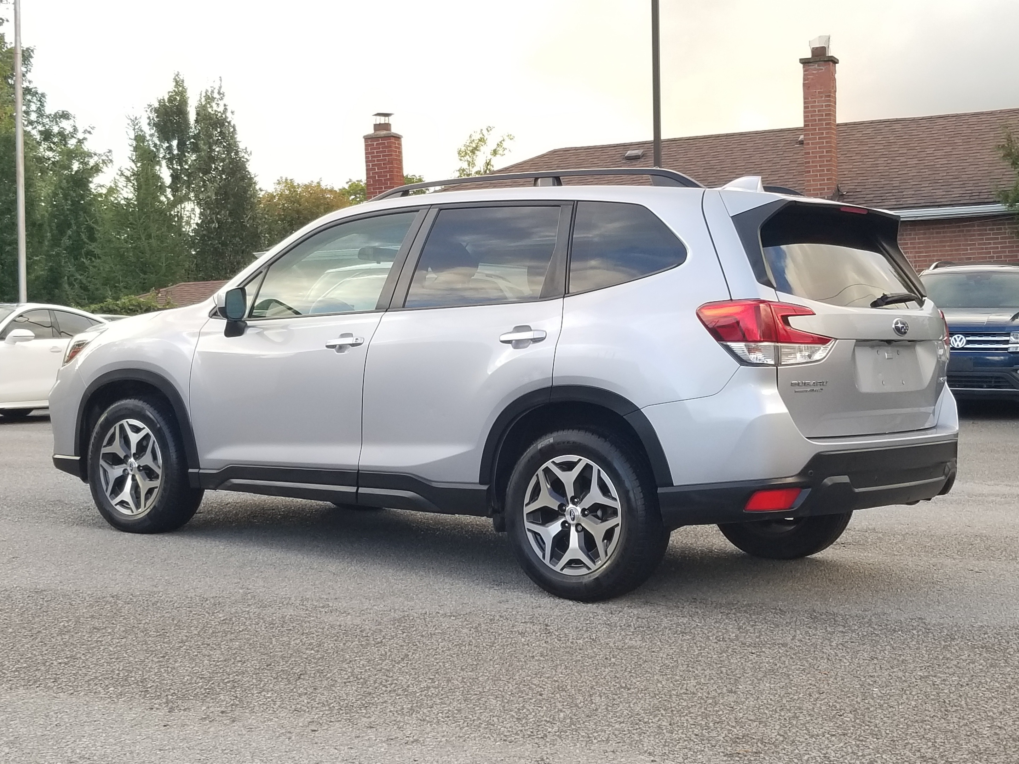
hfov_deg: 67.3
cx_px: 510
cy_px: 382
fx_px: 765
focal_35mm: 26
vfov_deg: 53.1
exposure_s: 1/196
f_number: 1.7
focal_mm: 4.25
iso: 50
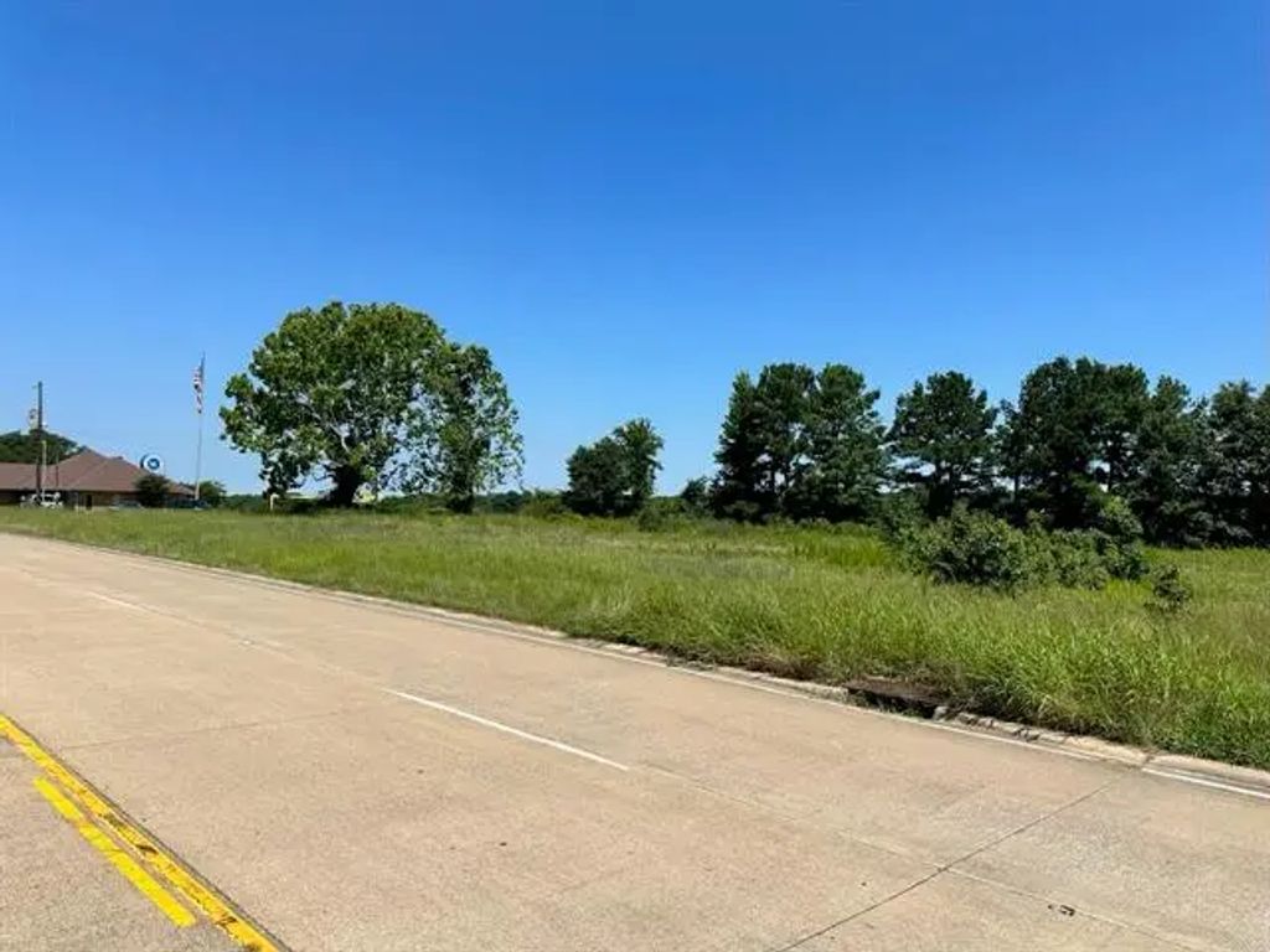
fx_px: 881
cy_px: 476
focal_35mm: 24
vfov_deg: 56.8
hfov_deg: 71.6
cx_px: 635
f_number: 1.78
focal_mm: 6.86
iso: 80
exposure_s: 1/6211
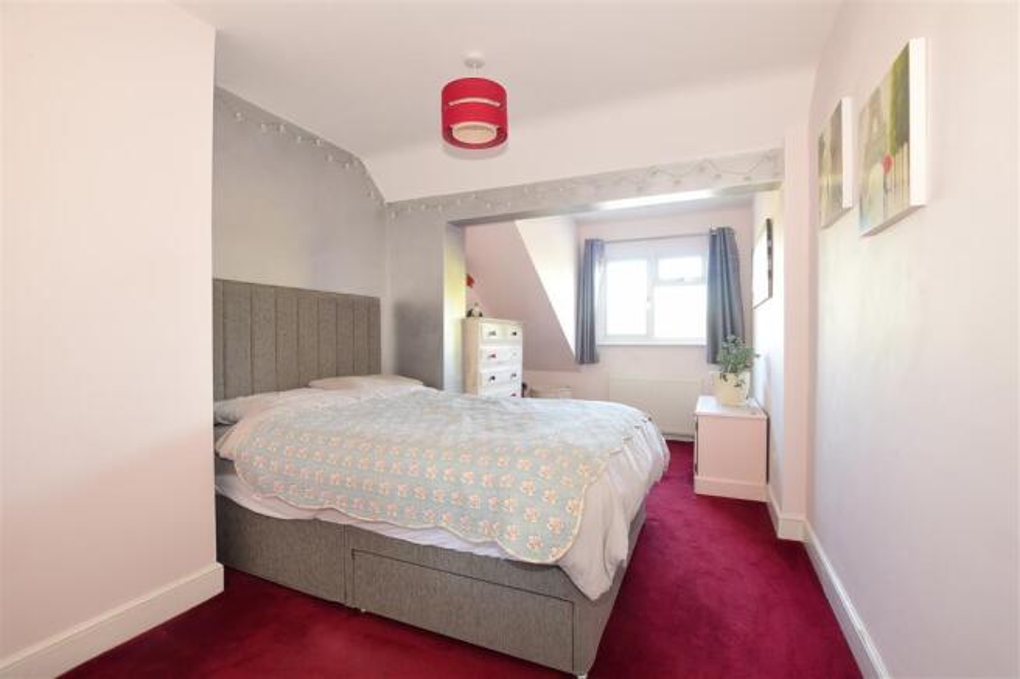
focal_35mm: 15
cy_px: 340
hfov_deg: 100.4
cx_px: 510
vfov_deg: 77.3
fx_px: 425
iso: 400
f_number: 7.1
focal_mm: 10
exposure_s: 1/10
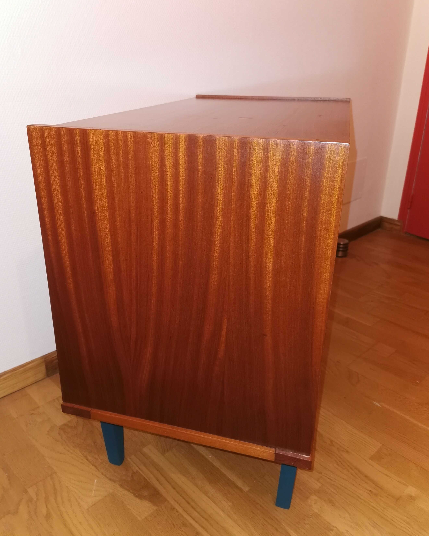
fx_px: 460
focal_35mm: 29
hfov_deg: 50.0
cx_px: 214
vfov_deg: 60.4
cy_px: 255
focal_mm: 5.56
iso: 320
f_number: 1.6
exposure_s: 1/50
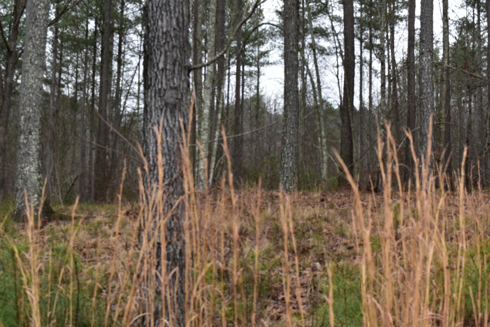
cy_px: 164
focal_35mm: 51
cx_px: 245
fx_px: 694
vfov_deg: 26.5
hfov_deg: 38.9
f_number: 10
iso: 400
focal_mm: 34
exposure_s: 1/200
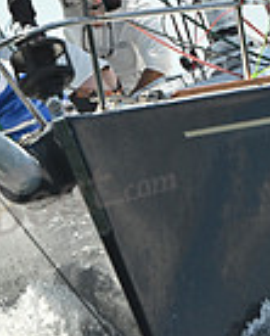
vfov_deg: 2.6
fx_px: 7258
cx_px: 304
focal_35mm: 729
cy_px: 55
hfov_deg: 2.1
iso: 250
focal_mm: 185
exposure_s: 1/1600
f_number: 7.1
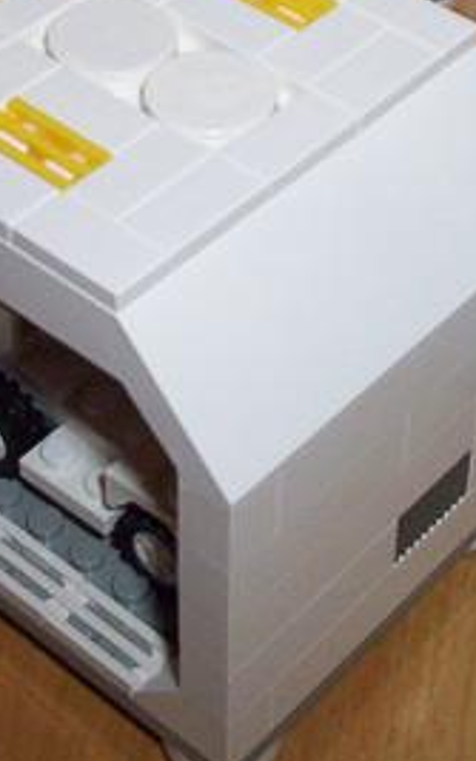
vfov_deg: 21.7
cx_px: 338
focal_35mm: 94
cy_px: 124
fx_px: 1950
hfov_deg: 13.9
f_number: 4.5
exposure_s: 1/60
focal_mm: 4.99
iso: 140
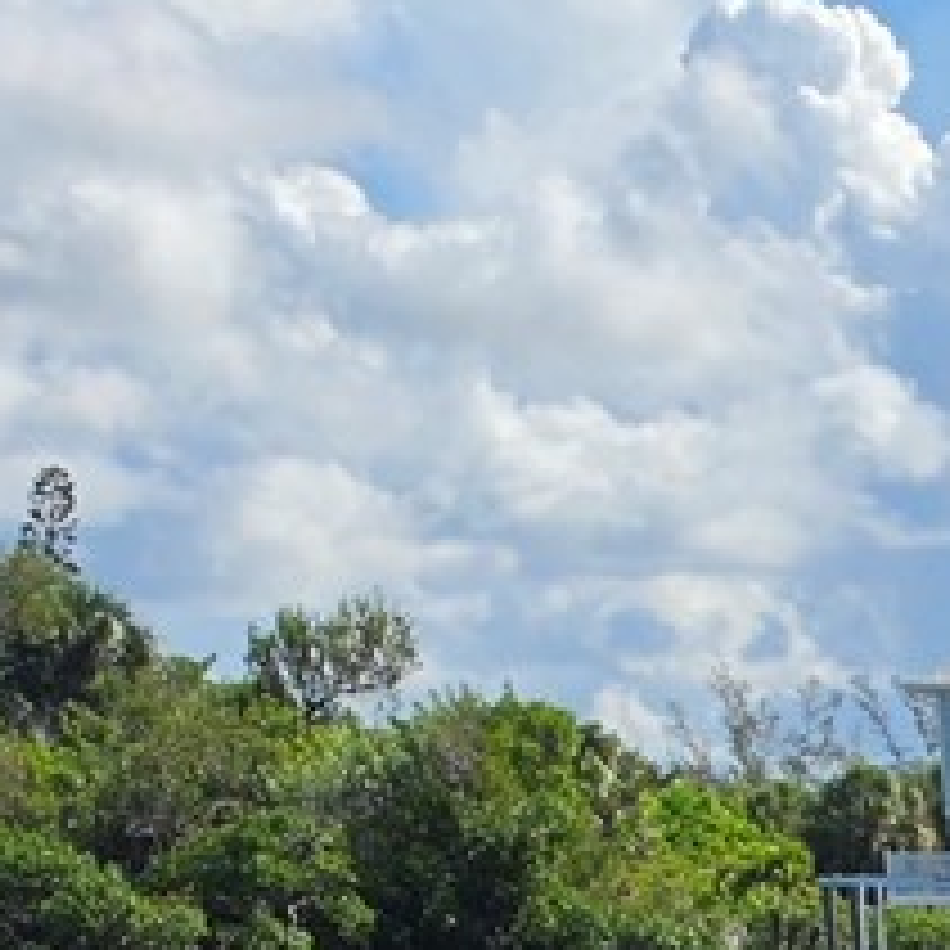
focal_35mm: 154
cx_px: 2548
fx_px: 4782
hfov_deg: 9.6
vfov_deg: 10.2
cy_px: 2089
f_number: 1.4
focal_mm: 6.5
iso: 40
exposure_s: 1/7939
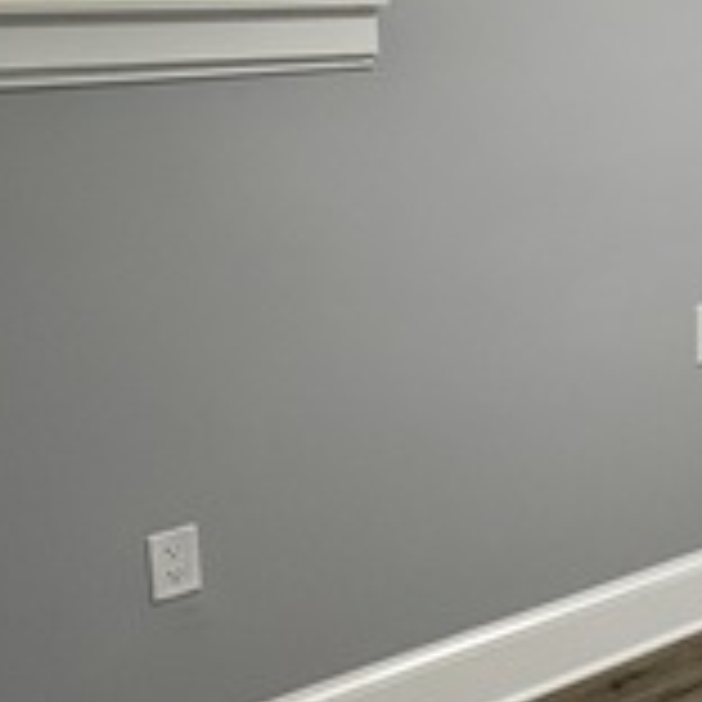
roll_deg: +1.1
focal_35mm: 53
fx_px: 1216
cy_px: 68
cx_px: 1006
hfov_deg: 25.6
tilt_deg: -3.4
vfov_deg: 30.7
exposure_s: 1/60
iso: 320
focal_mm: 2.22
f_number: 2.2
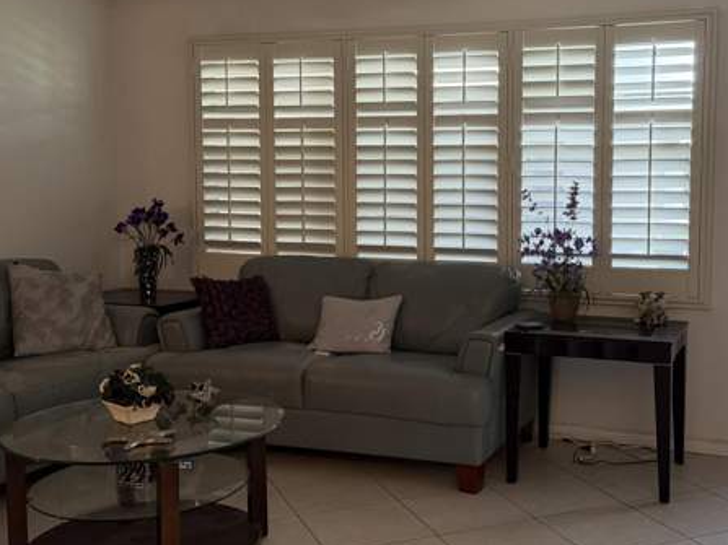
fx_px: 904
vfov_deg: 33.5
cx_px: 482
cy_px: 233
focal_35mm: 43
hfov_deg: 43.3
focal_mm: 6.76
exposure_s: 1/120
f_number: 1.78
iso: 320
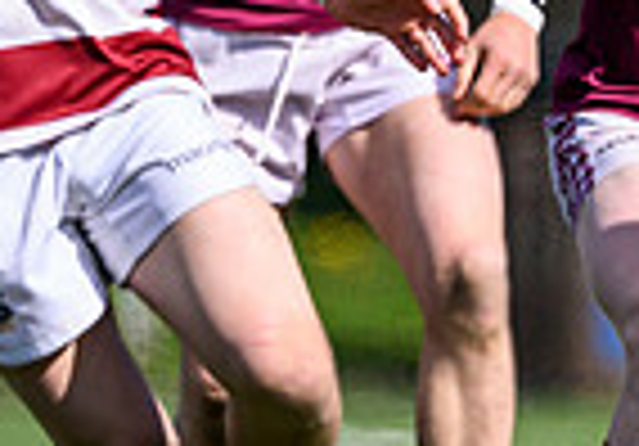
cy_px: 50
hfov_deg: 0.9
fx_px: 38669
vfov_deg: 0.7
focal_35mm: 2148
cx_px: 1420
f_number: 4
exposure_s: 1/2000
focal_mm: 400
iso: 200
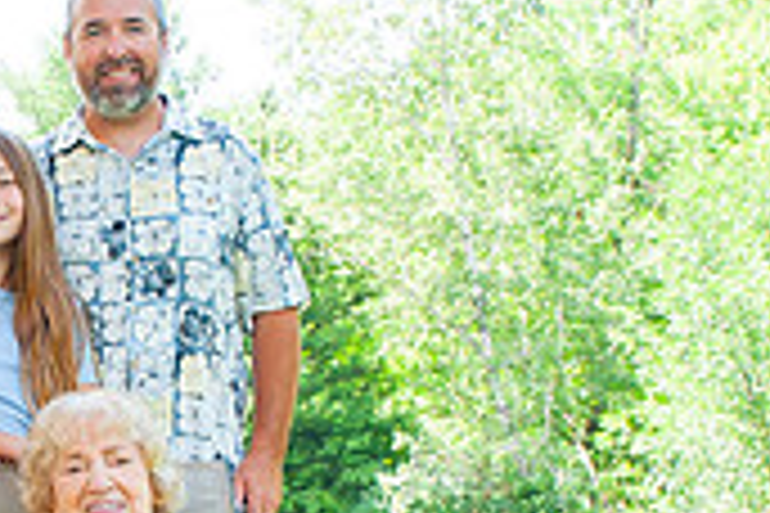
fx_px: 2267
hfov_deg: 18.6
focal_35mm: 106
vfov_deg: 12.6
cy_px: 593
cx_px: -66
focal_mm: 26
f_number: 11
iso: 640
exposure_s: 1/125
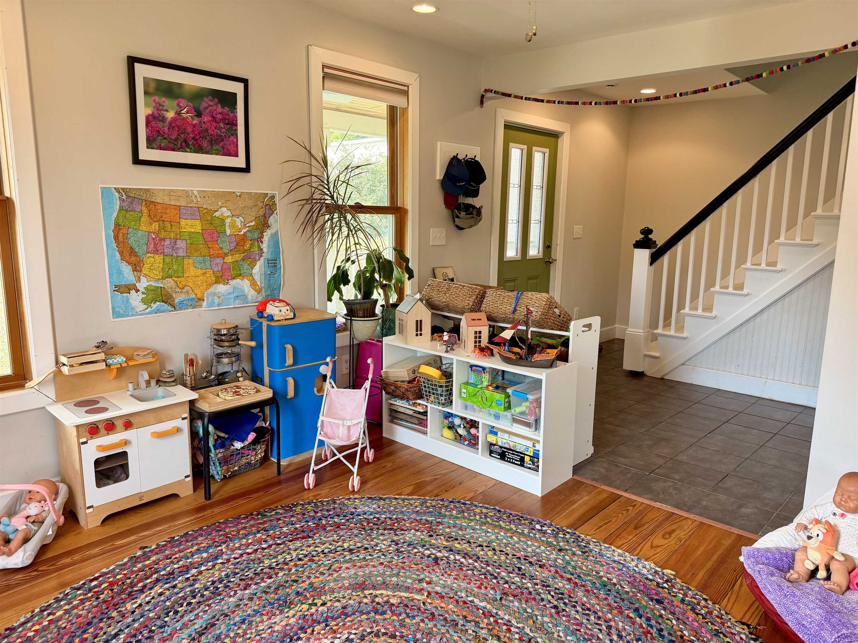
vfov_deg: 56.8
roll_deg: +0.1
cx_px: 429
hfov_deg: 71.6
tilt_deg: -9.8
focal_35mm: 24
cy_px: 322
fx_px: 595
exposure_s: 1/120
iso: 200
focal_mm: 6.76
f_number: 1.78
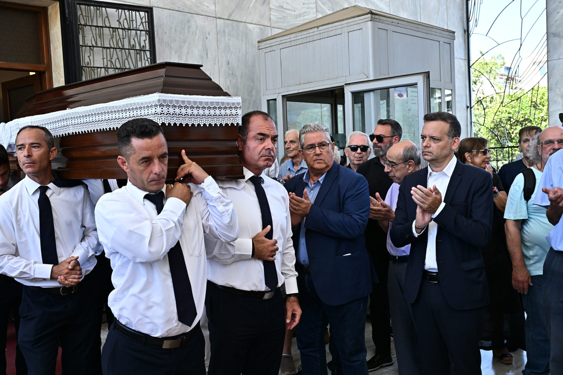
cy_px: 188
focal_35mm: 35
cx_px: 282
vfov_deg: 37.8
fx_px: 547
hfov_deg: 54.4
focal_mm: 35
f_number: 7.1
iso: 560
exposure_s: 1/250
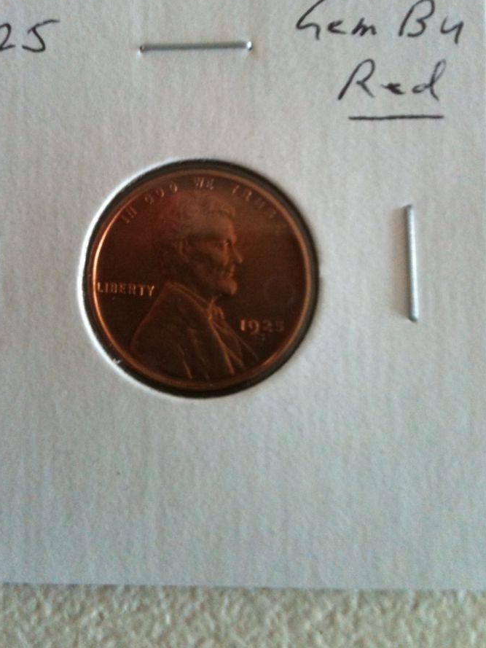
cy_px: 262
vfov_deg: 44.6
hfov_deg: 34.3
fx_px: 786
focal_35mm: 42
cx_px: 219
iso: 200
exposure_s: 1/15
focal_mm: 3.85
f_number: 2.8
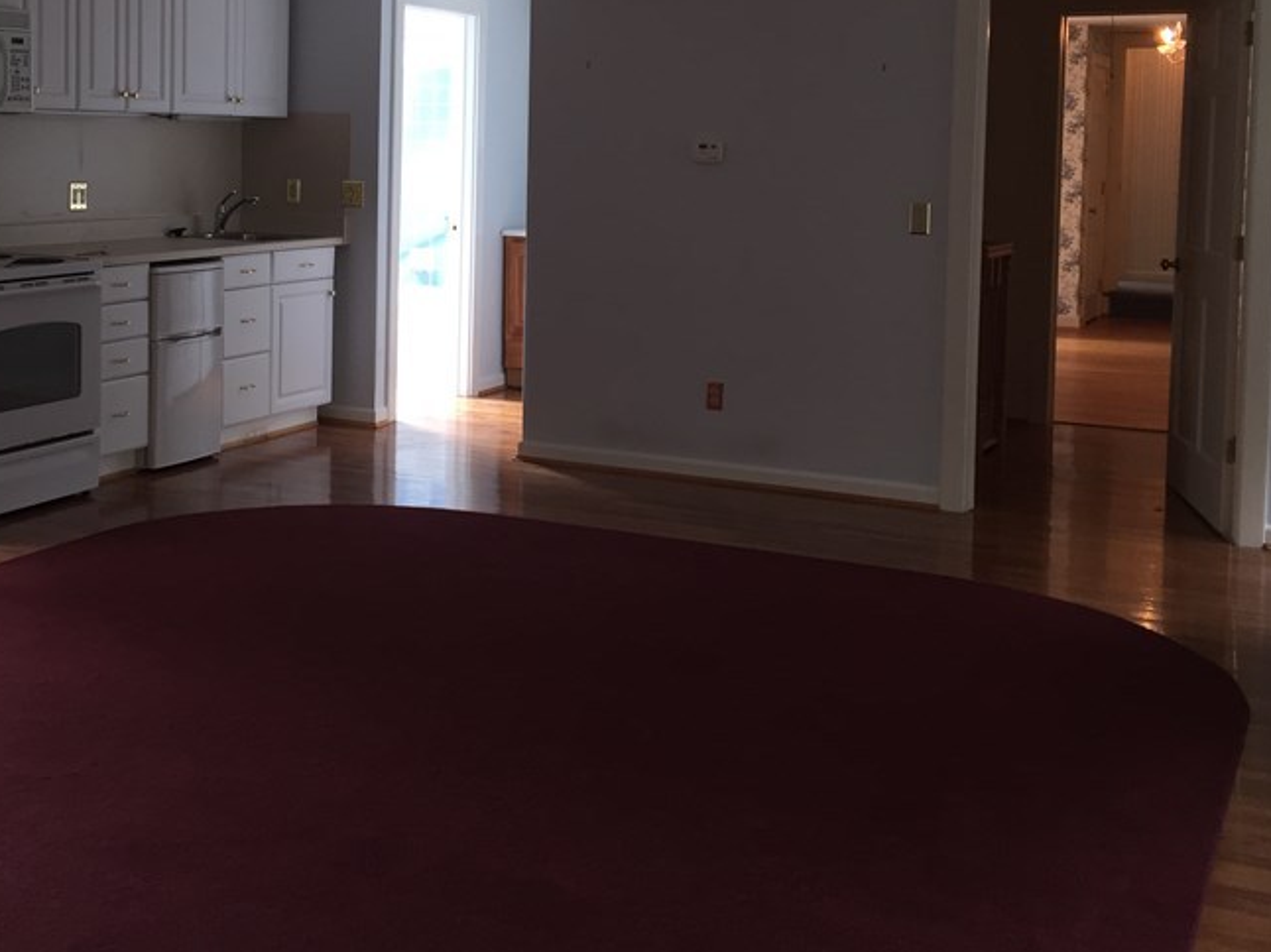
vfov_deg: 31.0
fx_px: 1688
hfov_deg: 40.8
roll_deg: -1.6
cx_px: 445
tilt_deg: -4.7
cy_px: 242
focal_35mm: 46
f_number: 2.2
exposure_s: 1/30
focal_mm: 4.15
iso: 64
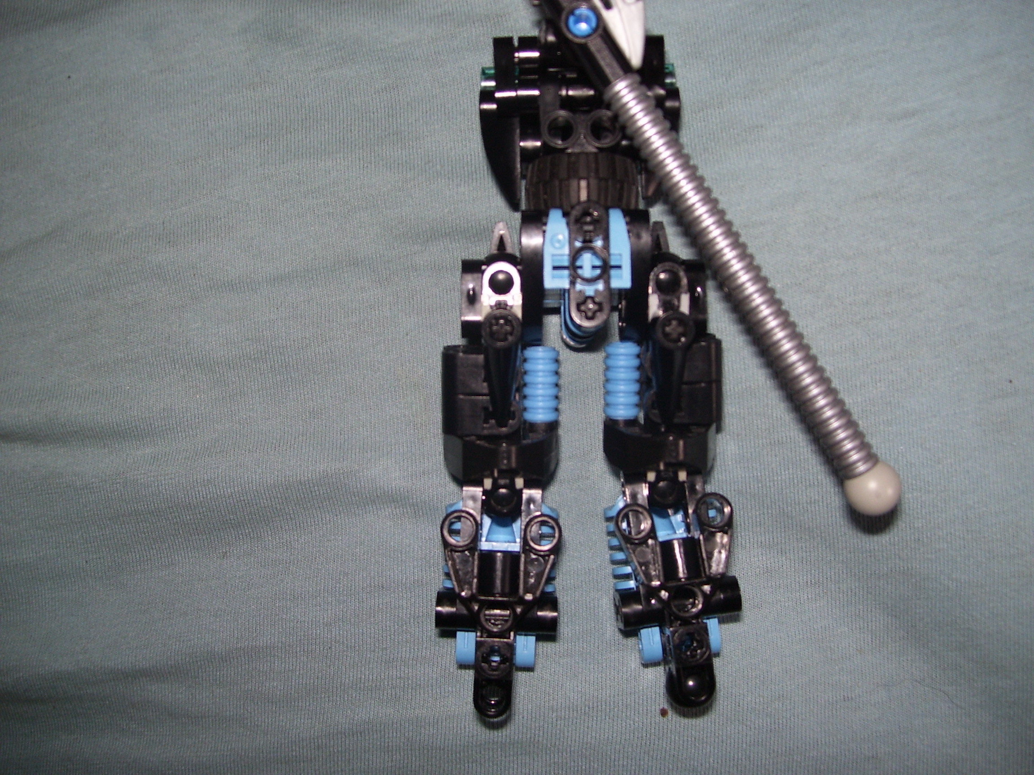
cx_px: 517
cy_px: 388
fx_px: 1075
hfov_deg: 51.4
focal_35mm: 36
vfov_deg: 39.7
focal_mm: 6
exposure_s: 1/60
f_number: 2.7
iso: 80
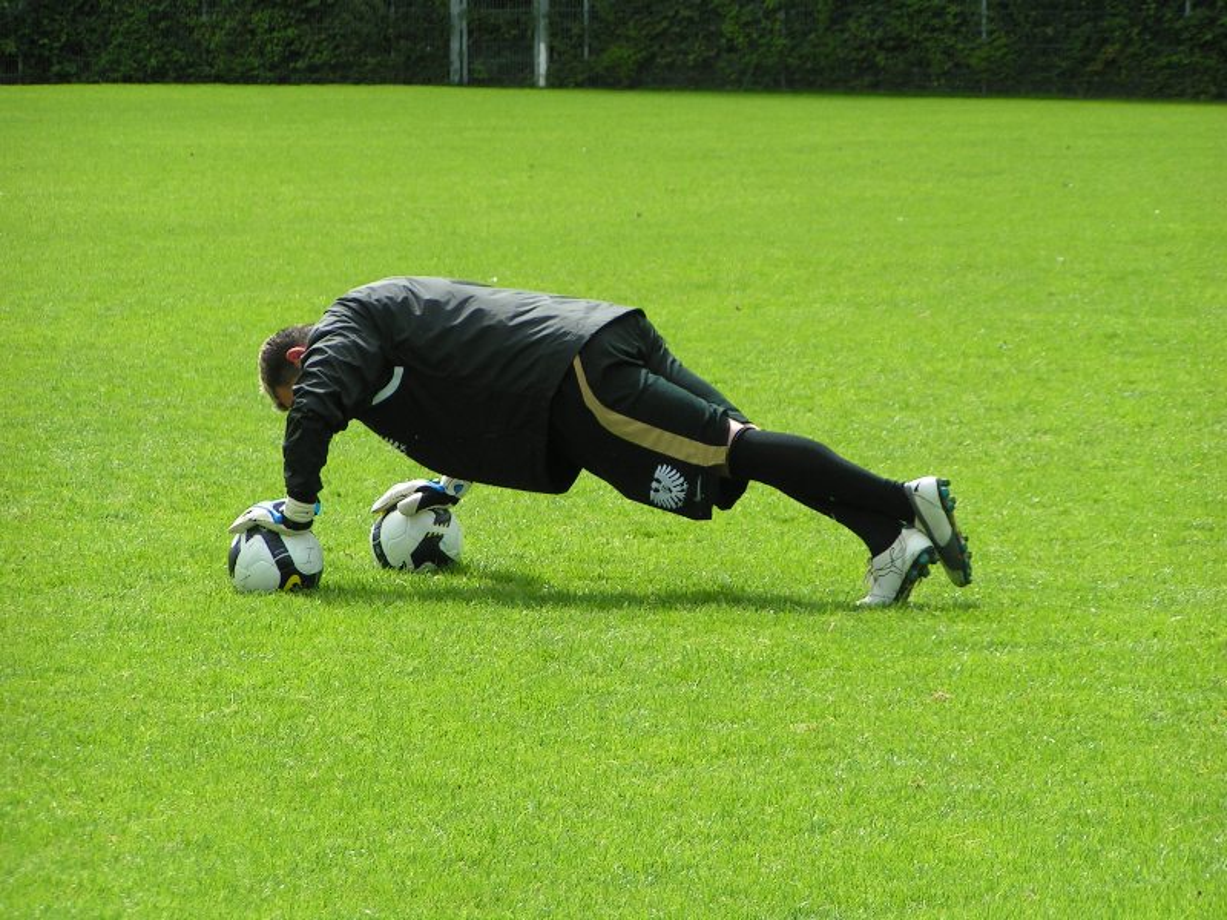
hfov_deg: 9.6
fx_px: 7302
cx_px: 614
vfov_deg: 7.2
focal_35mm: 206
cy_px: 460
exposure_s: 1/500
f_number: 3.5
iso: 50
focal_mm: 31.5
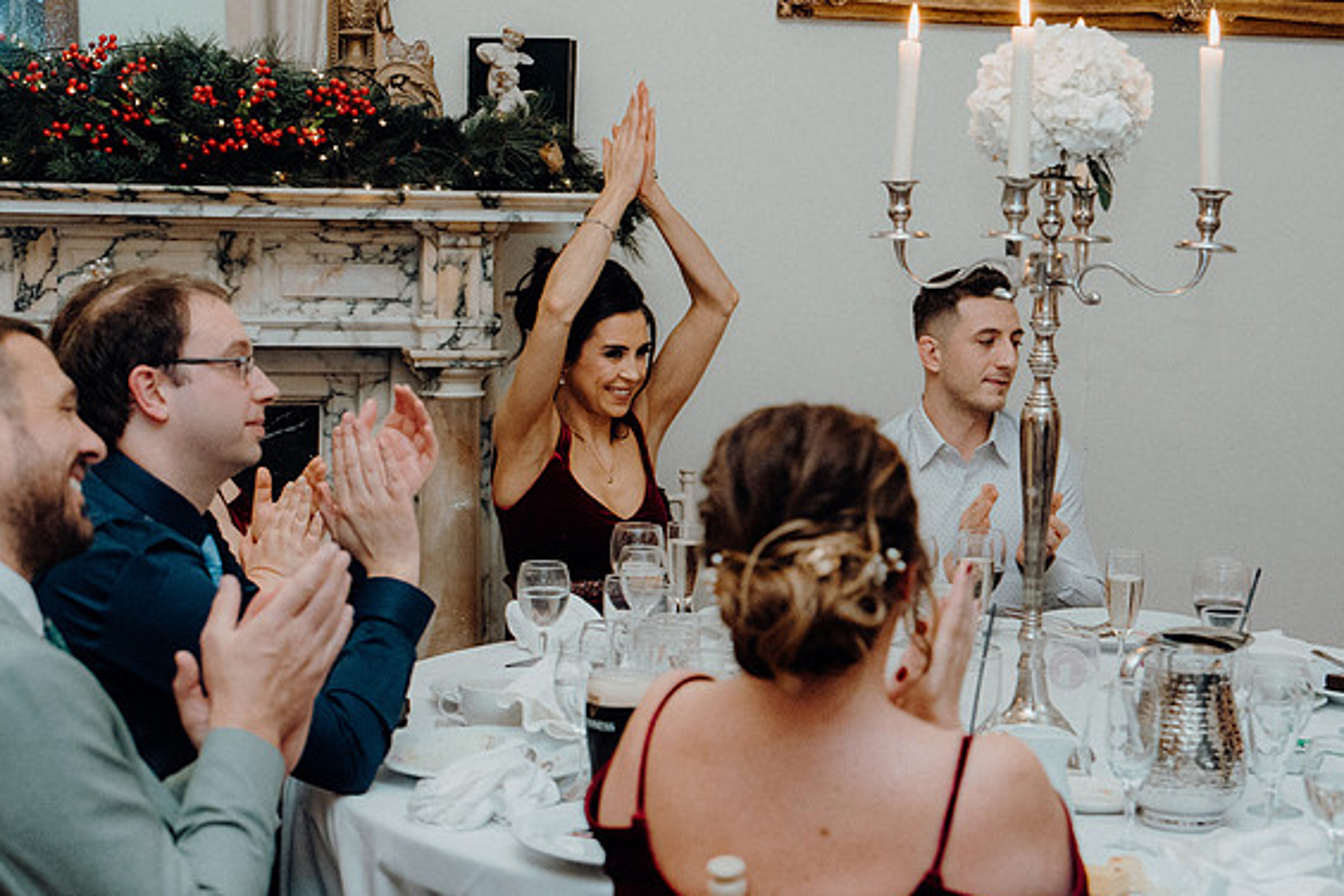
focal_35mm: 72
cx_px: 670
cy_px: 454
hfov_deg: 28.1
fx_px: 2688
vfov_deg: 18.9
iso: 2500
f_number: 3.5
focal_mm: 47
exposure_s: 1/160
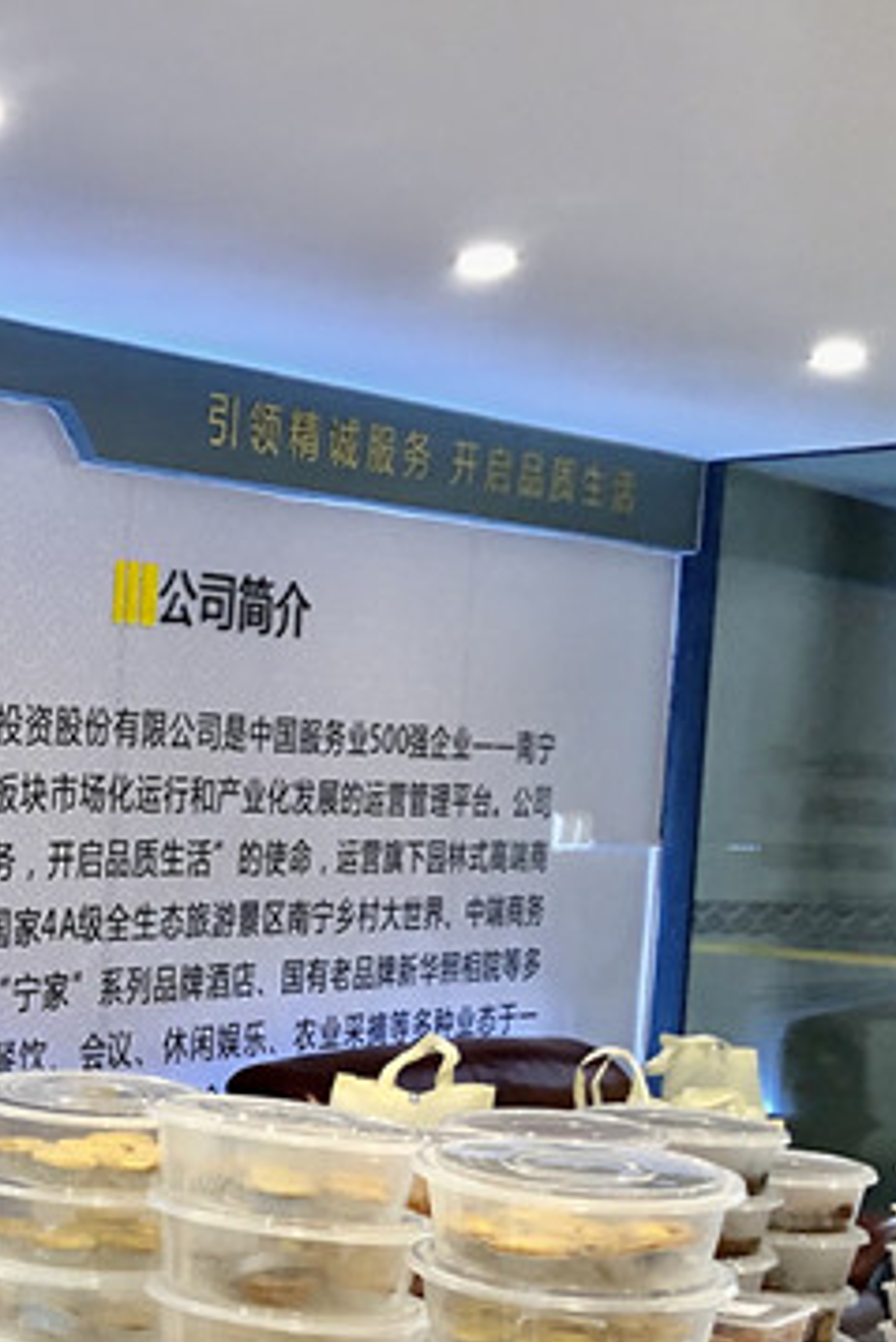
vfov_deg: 30.1
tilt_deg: -7.0
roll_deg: -1.1
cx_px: -341
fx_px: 2424
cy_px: 1095
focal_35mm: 65
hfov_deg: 19.0
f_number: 1.8
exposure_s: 1/17
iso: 64
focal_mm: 4
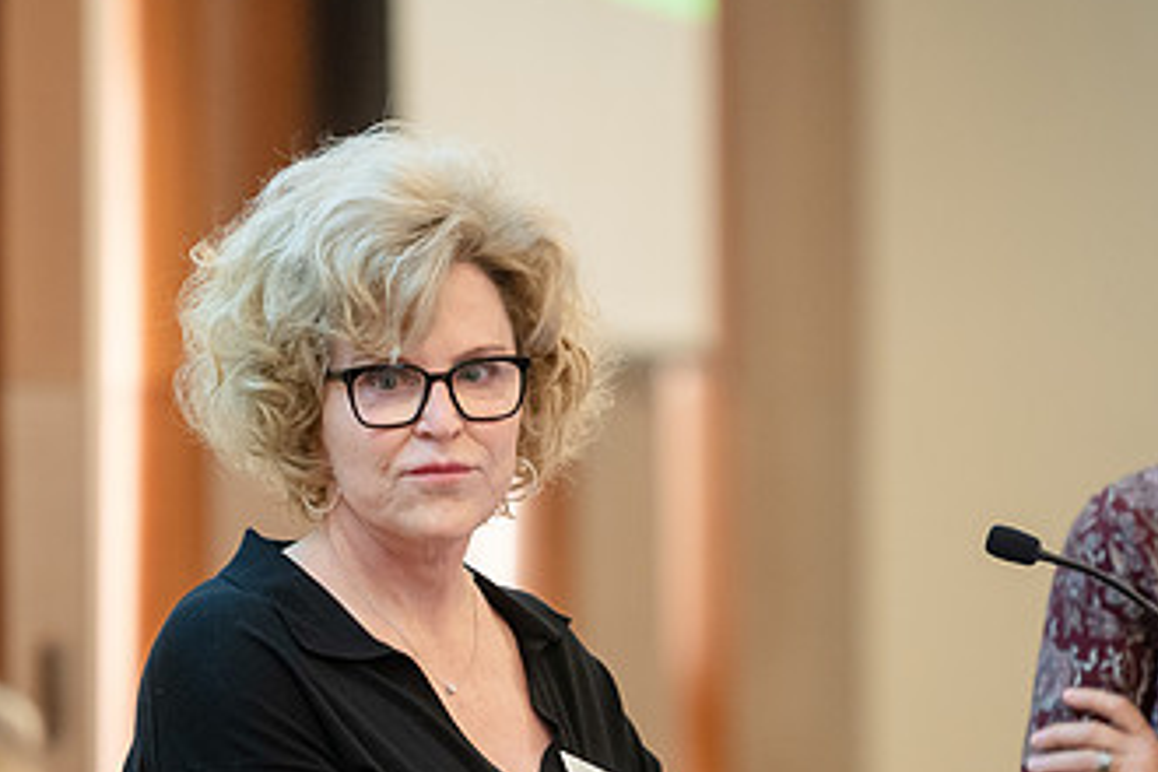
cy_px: 570
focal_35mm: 353
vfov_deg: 3.9
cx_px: 382
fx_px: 11354
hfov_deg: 5.8
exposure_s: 1/250
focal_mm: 200
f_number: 2.8
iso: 3200
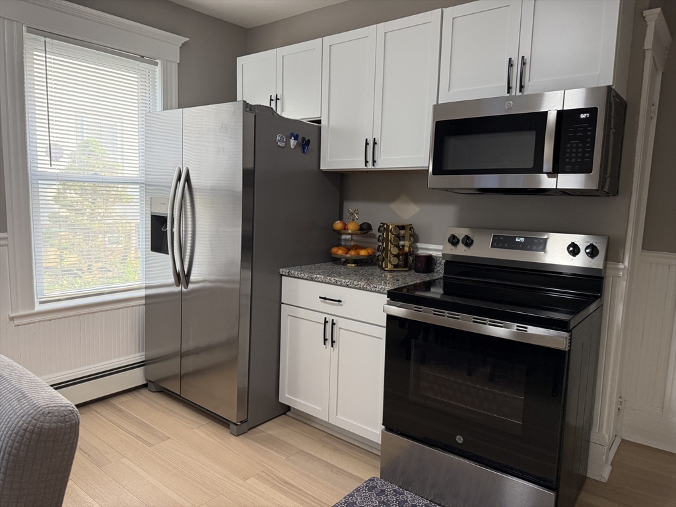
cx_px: 338
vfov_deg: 56.8
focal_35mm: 24
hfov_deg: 71.6
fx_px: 469
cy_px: 254
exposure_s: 1/120
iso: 320
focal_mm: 6.76
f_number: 1.78
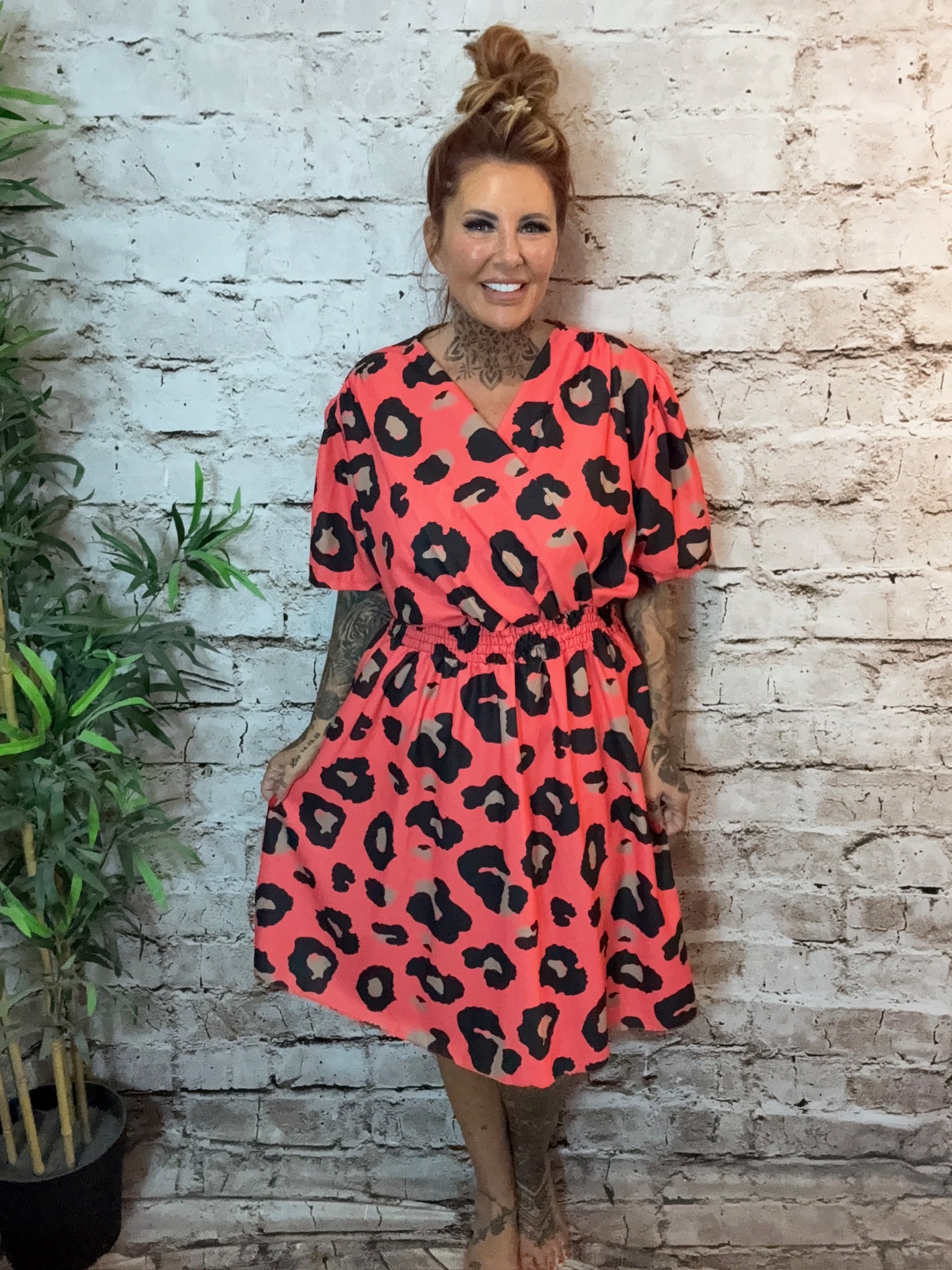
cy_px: 635
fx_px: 1100
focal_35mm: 30
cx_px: 476
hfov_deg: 46.8
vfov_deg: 60.0
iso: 200
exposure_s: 1/33
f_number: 1.9
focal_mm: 2.69
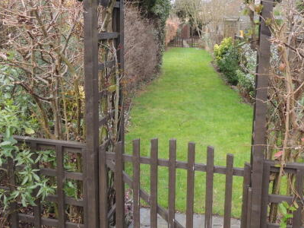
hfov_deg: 52.3
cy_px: 63
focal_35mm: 35
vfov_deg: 39.8
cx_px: 180
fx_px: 307
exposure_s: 1/80
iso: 100
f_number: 3
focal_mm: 4.3
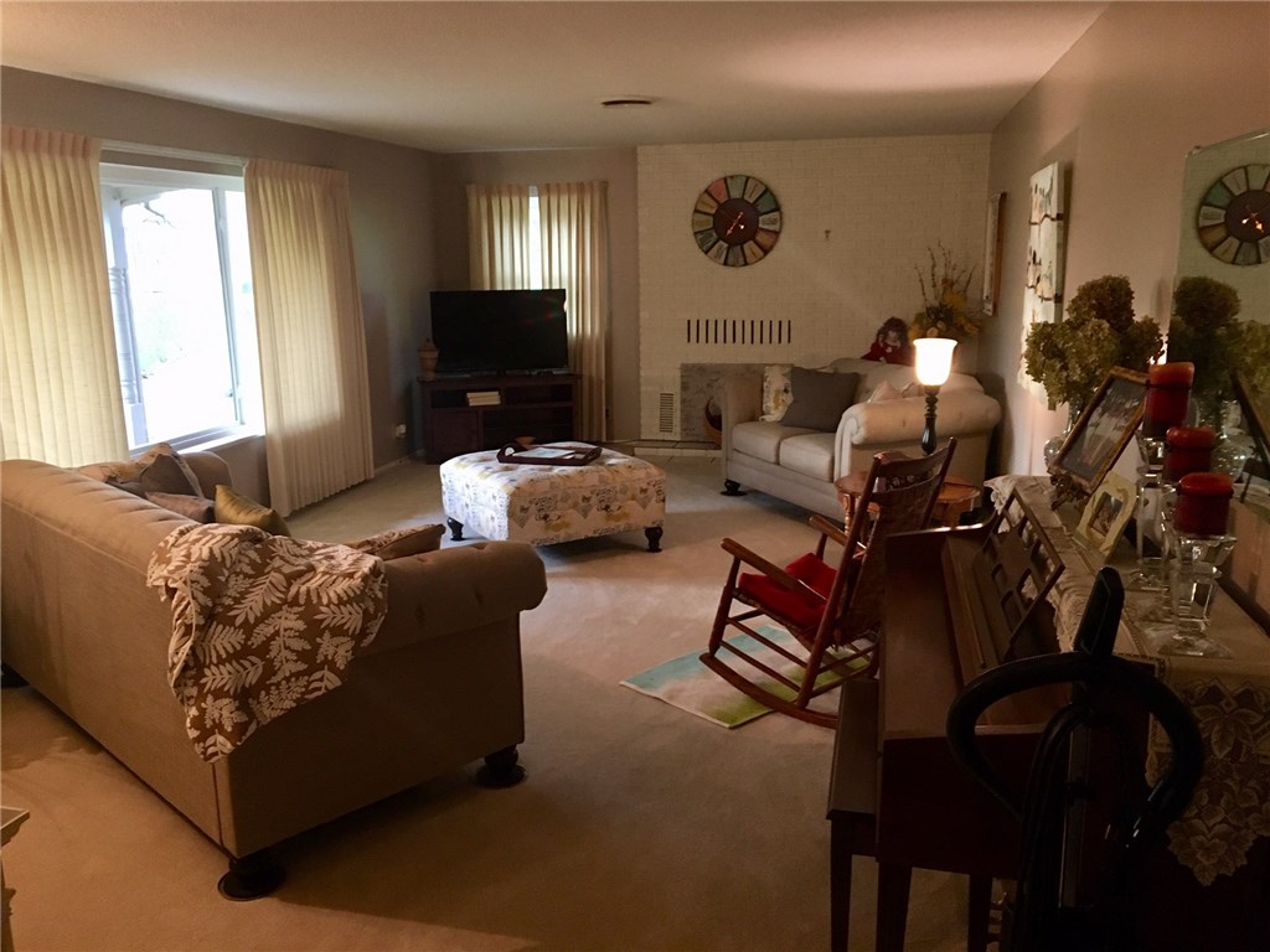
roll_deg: +0.1
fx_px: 1064
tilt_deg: -12.5
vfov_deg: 48.2
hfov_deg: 61.7
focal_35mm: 29
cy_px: 476
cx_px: 635
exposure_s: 1/15
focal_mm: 4.15
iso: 200
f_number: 2.2
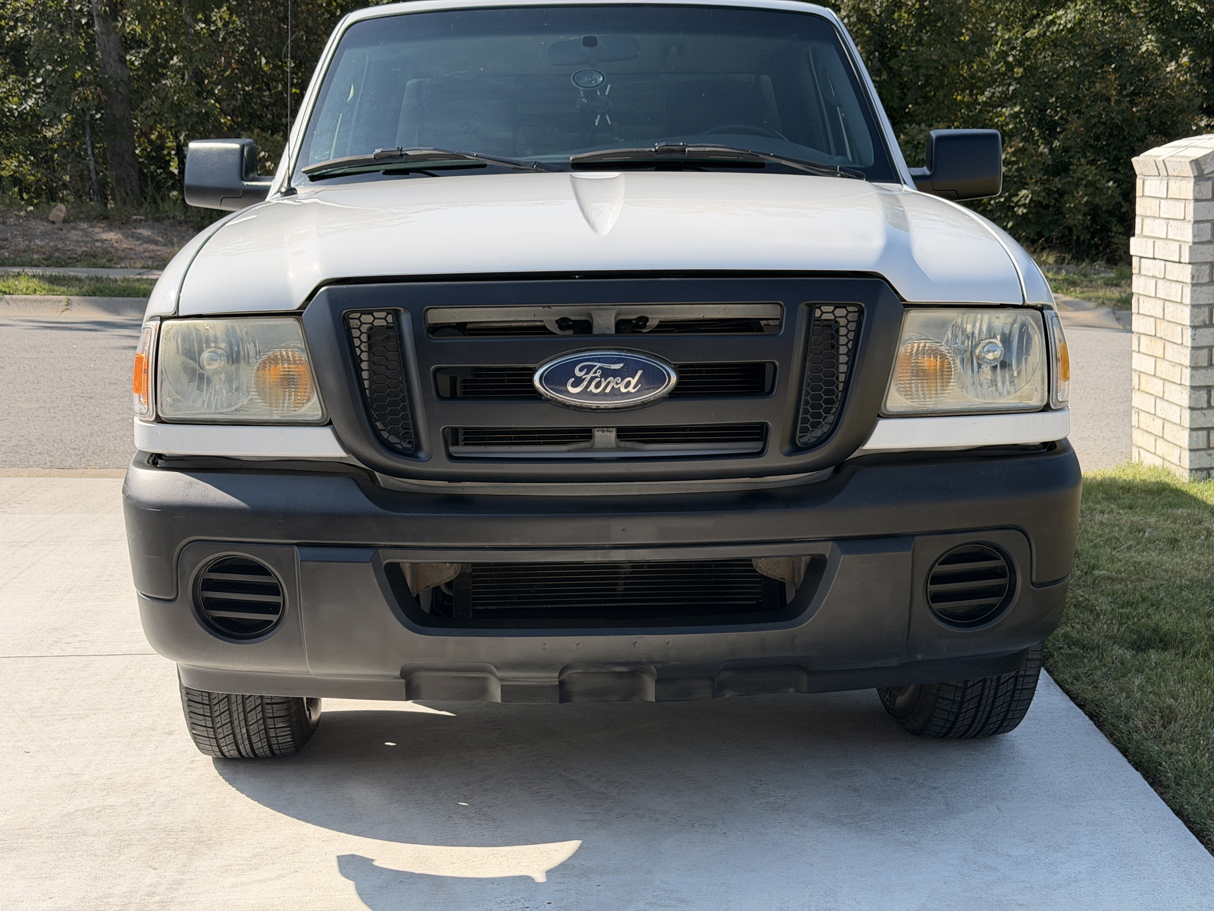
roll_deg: +3.4
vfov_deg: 30.3
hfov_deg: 39.7
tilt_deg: -10.9
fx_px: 1683
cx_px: 607
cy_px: 456
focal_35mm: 48
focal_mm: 6.76
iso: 100
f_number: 1.78
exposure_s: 1/2865
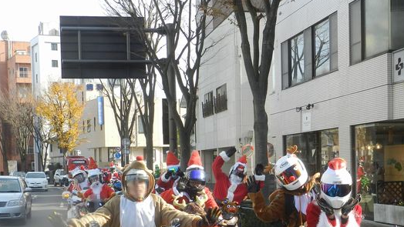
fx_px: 718
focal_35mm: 67
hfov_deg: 31.4
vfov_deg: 17.8
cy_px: 198
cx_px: 215
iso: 160
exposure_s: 1/320
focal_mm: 8.1
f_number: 4.2
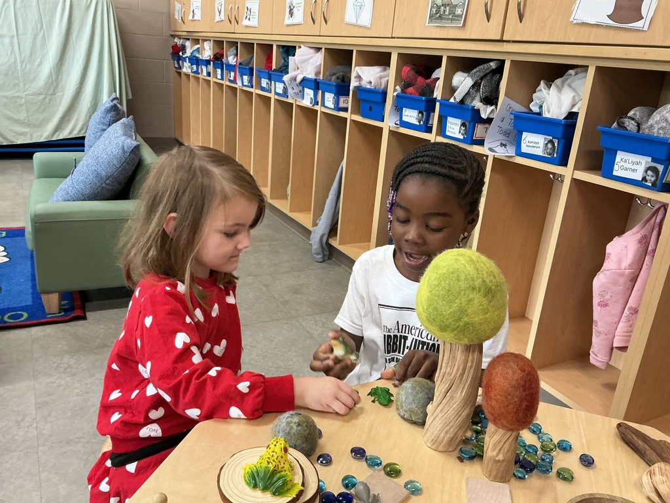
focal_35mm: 29
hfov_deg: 61.7
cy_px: 252
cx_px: 335
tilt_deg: -19.0
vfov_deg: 48.2
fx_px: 561
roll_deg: -5.7
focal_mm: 3
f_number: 1.8
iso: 200
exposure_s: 1/40
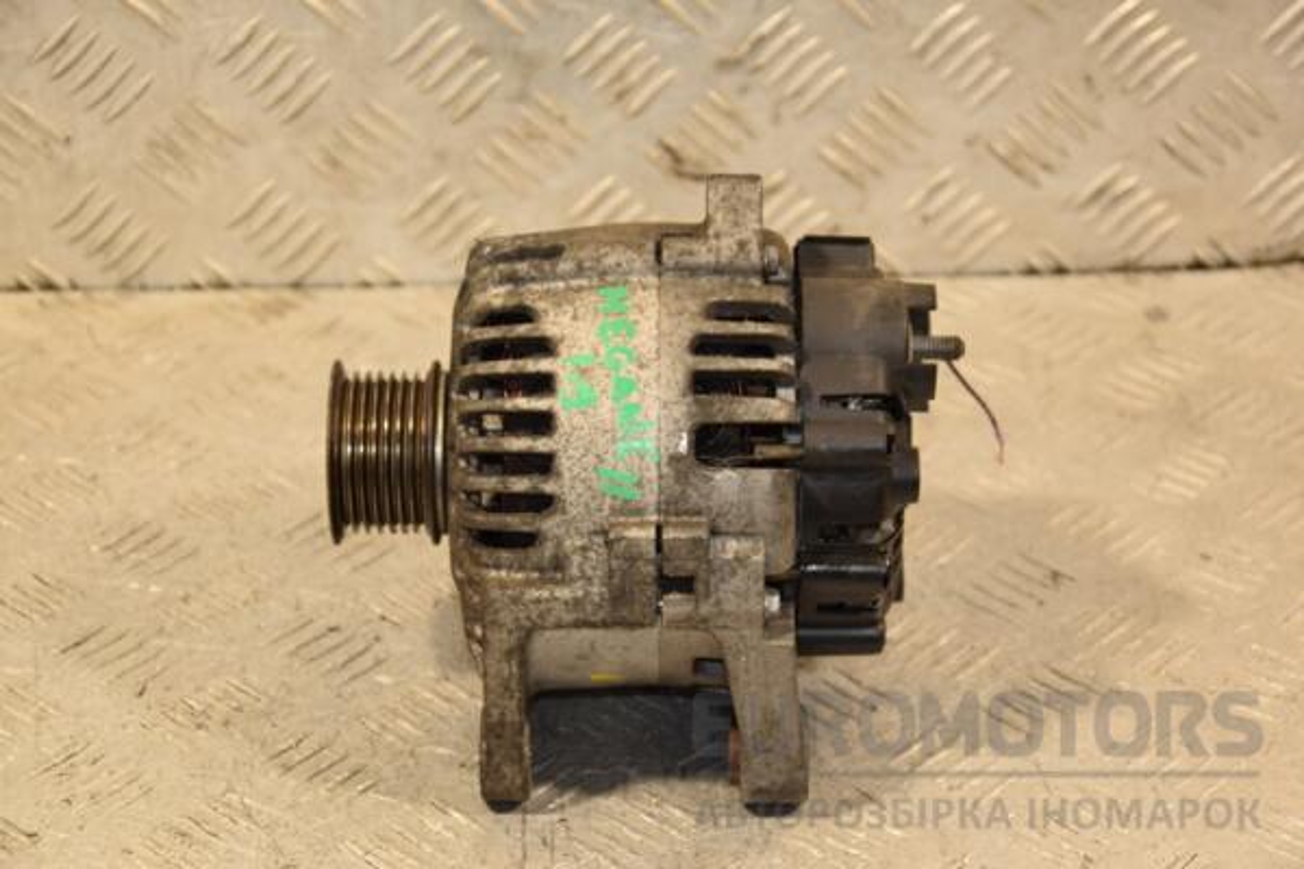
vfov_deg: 14.7
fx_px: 3368
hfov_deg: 21.9
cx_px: 652
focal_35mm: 93
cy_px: 434
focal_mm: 62
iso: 800
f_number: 5.3
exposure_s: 1/125
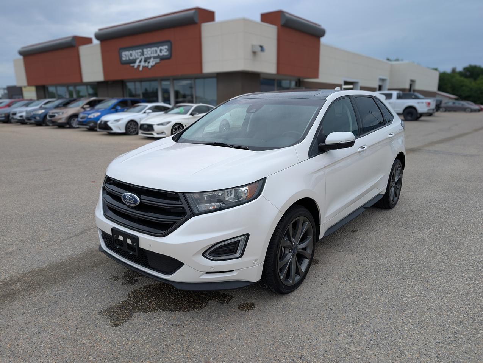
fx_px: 335
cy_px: 182
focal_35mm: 24
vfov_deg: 56.9
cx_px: 242
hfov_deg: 71.5
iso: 21
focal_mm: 6.9
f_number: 1.68
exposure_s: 1/630
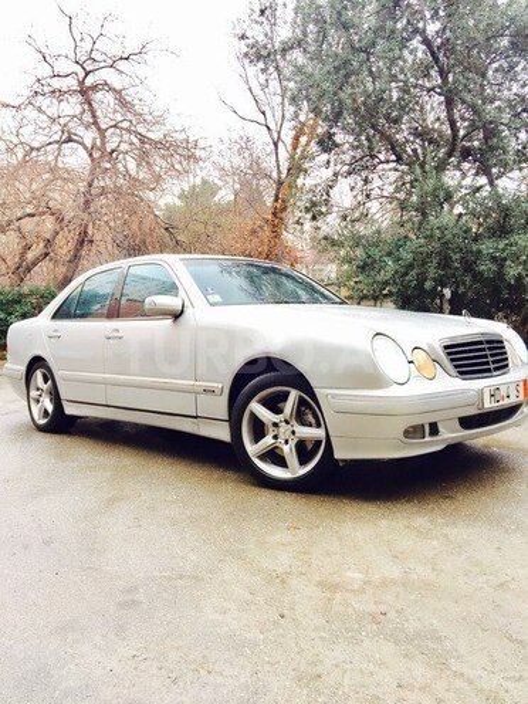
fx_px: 590
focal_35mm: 29
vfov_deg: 61.7
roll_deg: +1.2
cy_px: 352
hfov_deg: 48.2
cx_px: 264
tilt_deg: -4.3
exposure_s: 1/100
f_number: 2.2
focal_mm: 4.15
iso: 32
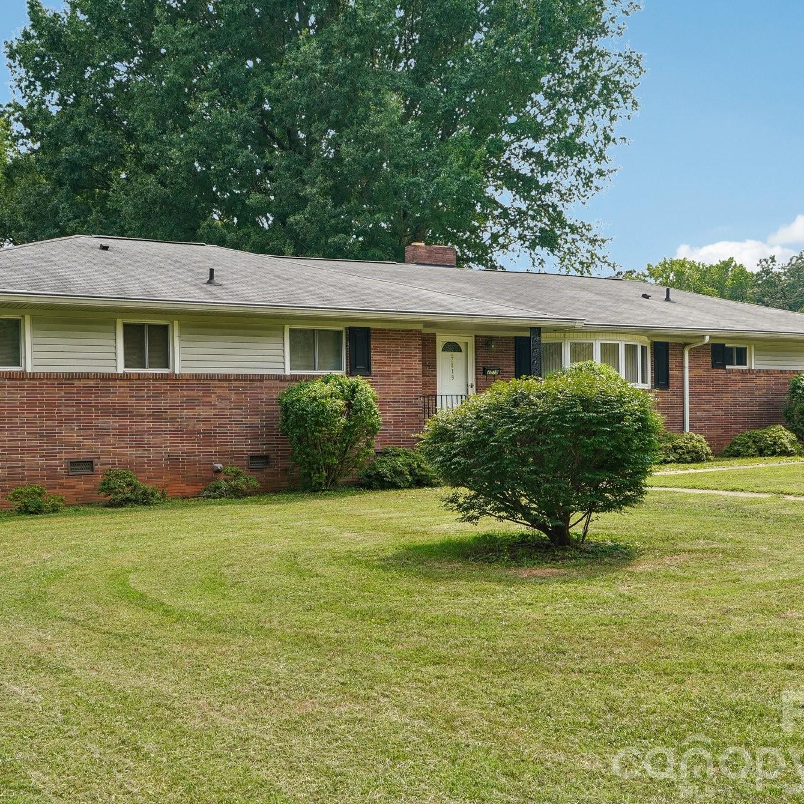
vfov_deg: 42.8
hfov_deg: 42.8
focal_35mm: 39
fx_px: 1025
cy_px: 398
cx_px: 359
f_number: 8
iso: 100
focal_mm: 20
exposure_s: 1/30
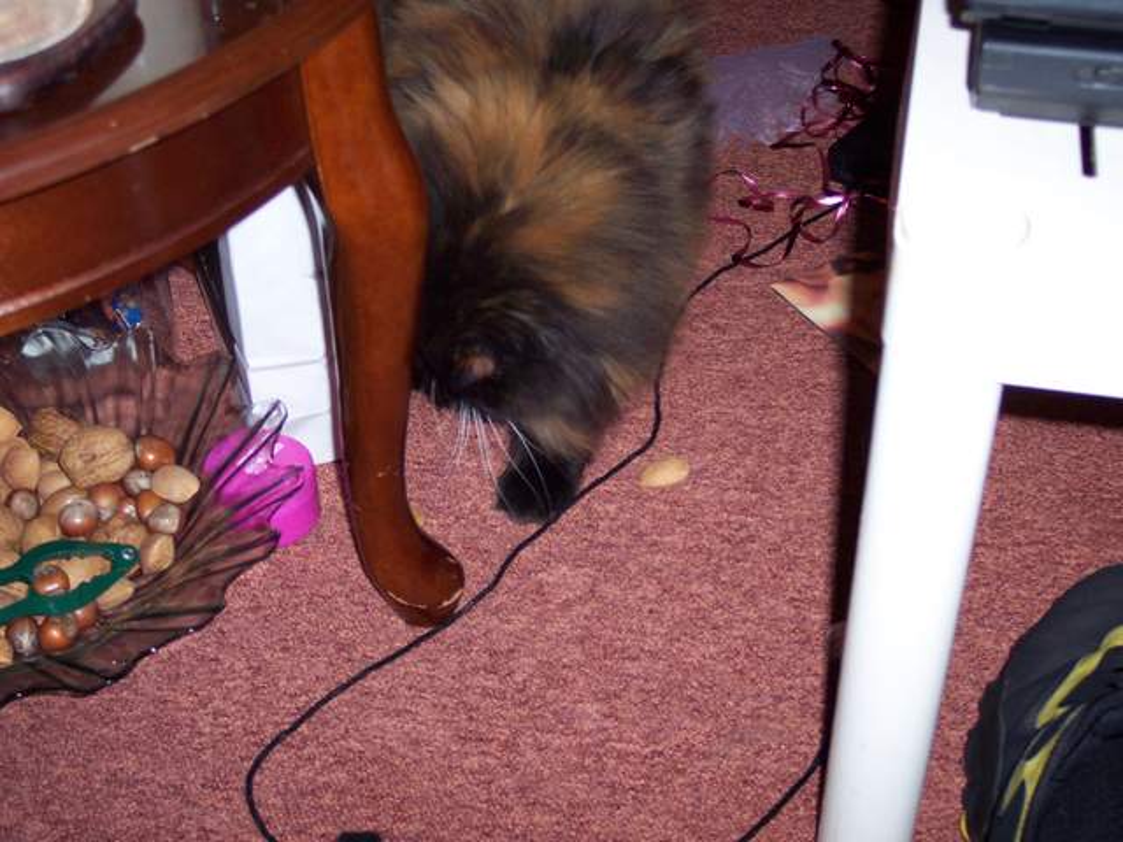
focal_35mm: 51
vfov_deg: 28.6
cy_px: 421
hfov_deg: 37.5
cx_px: 562
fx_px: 1655
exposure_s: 1/30
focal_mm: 10.7
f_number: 3.4
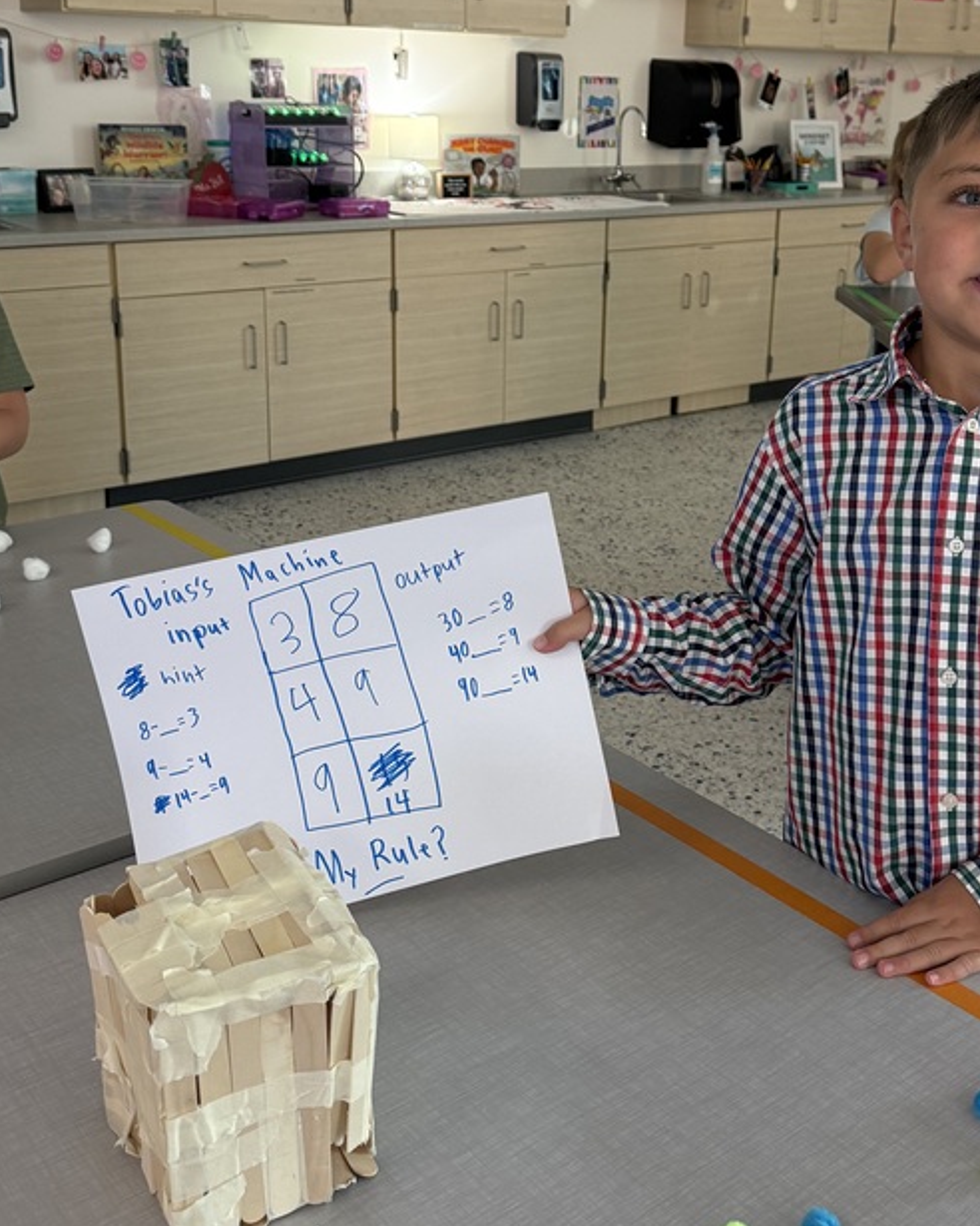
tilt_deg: -13.9
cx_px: 600
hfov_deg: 38.0
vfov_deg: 46.3
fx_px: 1414
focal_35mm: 39
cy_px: 437
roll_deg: -2.4
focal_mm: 6.76
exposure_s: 1/95
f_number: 1.78
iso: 200
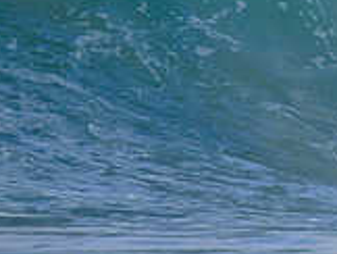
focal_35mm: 2750
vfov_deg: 0.5
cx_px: 587
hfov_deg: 0.7
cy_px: -28
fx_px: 26812
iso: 1250
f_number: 11
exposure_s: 1/2000
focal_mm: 800
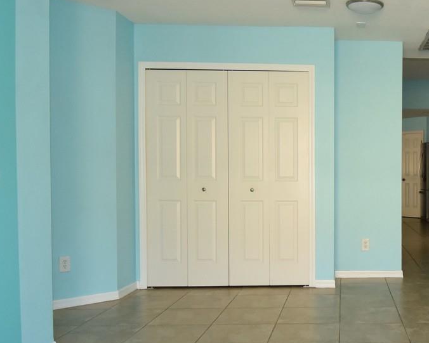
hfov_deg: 42.7
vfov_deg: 37.3
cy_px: 182
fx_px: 508
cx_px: 370
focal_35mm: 40
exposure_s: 1/60
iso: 800
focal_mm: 6.7
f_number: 3.5
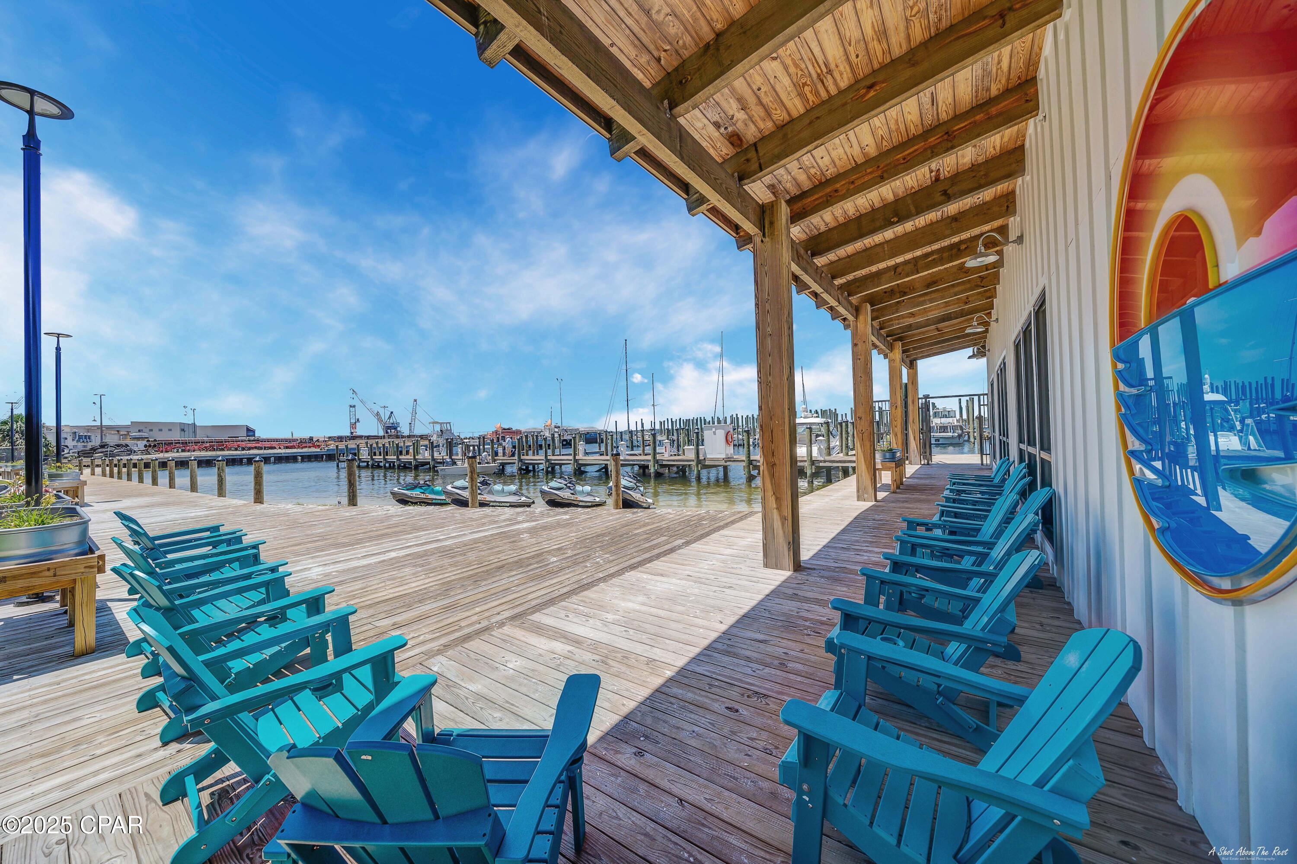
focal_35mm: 12
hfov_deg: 112.6
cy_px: 432
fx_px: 432
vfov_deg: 90.0
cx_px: 648
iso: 100
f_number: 5.6
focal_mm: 12
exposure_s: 1/1000
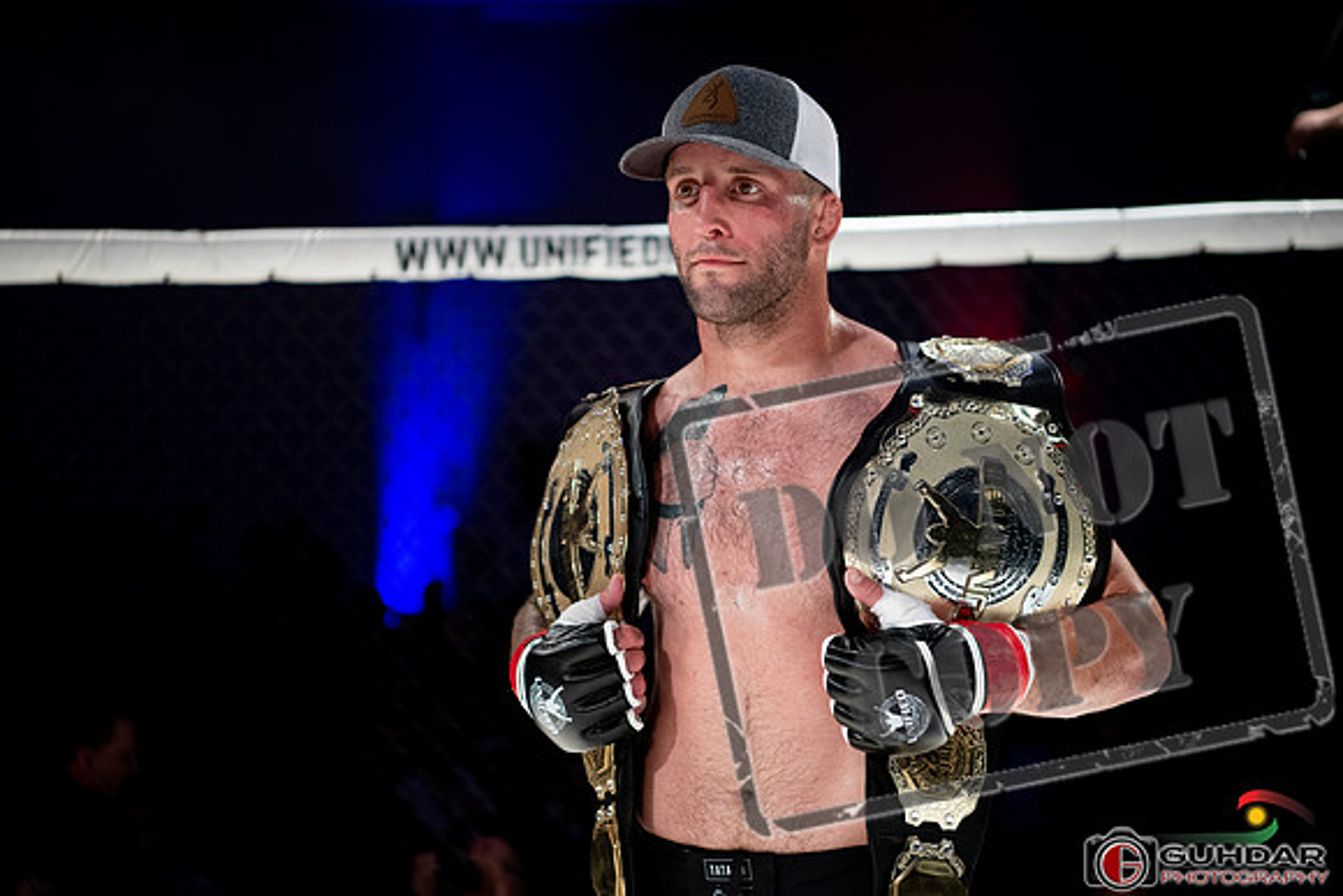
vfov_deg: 19.5
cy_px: 448
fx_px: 2612
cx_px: 672
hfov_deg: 28.8
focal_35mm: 70
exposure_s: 1/1000
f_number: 2.8
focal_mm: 70
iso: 1100
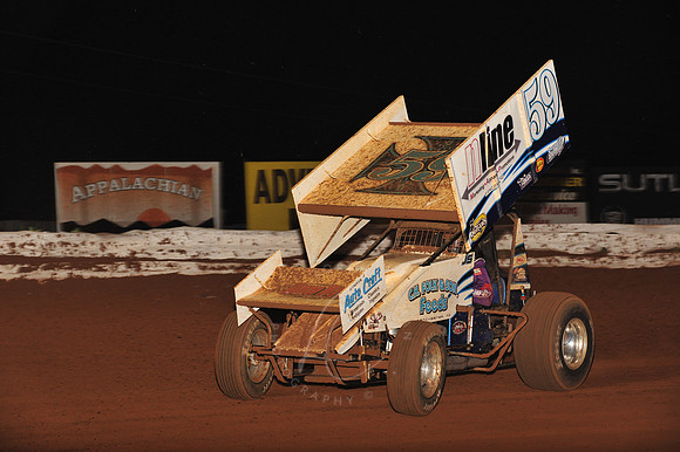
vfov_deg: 11.4
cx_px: 340
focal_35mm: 120
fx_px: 2265
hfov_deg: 17.1
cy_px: 226
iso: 1000
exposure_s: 1/320
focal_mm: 120
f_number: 7.1
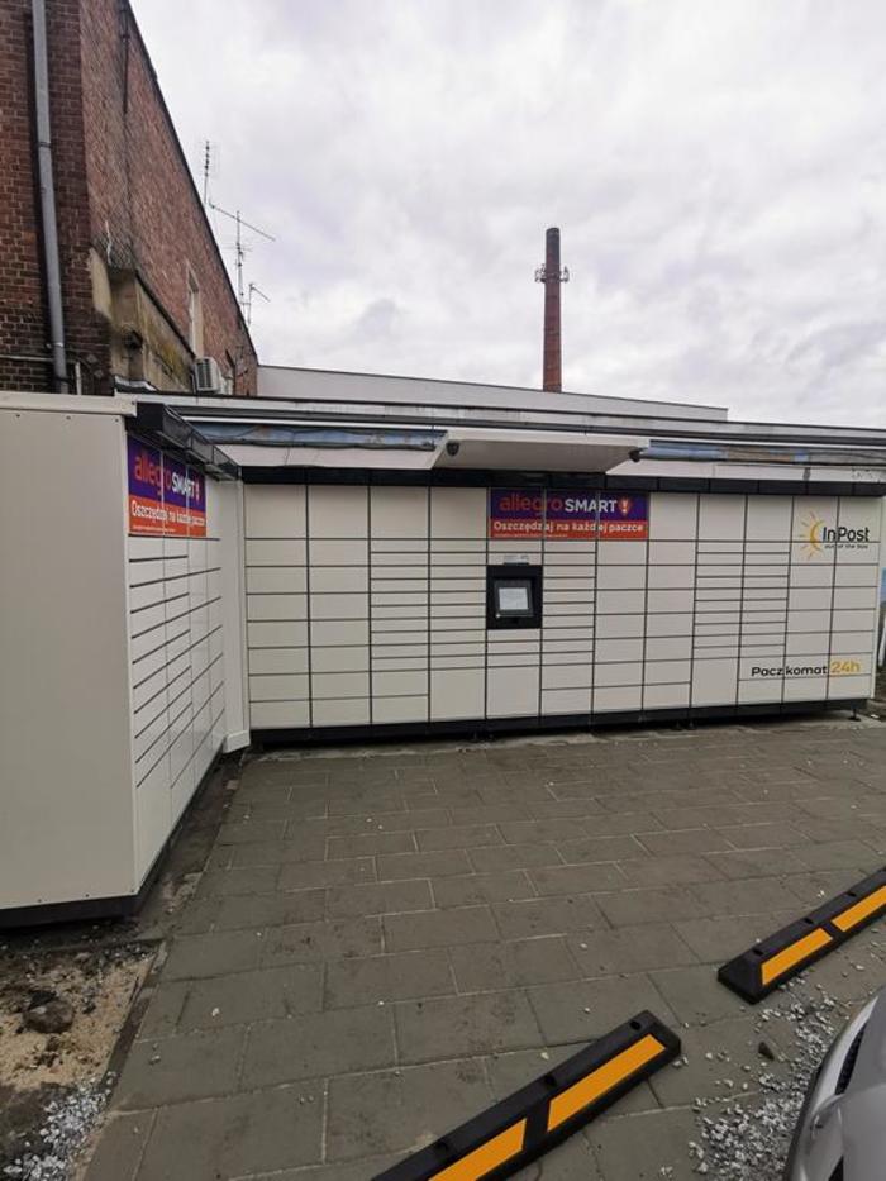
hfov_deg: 74.7
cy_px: 590
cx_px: 443
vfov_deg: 91.0
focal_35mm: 17
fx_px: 580
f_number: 2.2
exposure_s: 1/152
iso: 50
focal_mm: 2.26
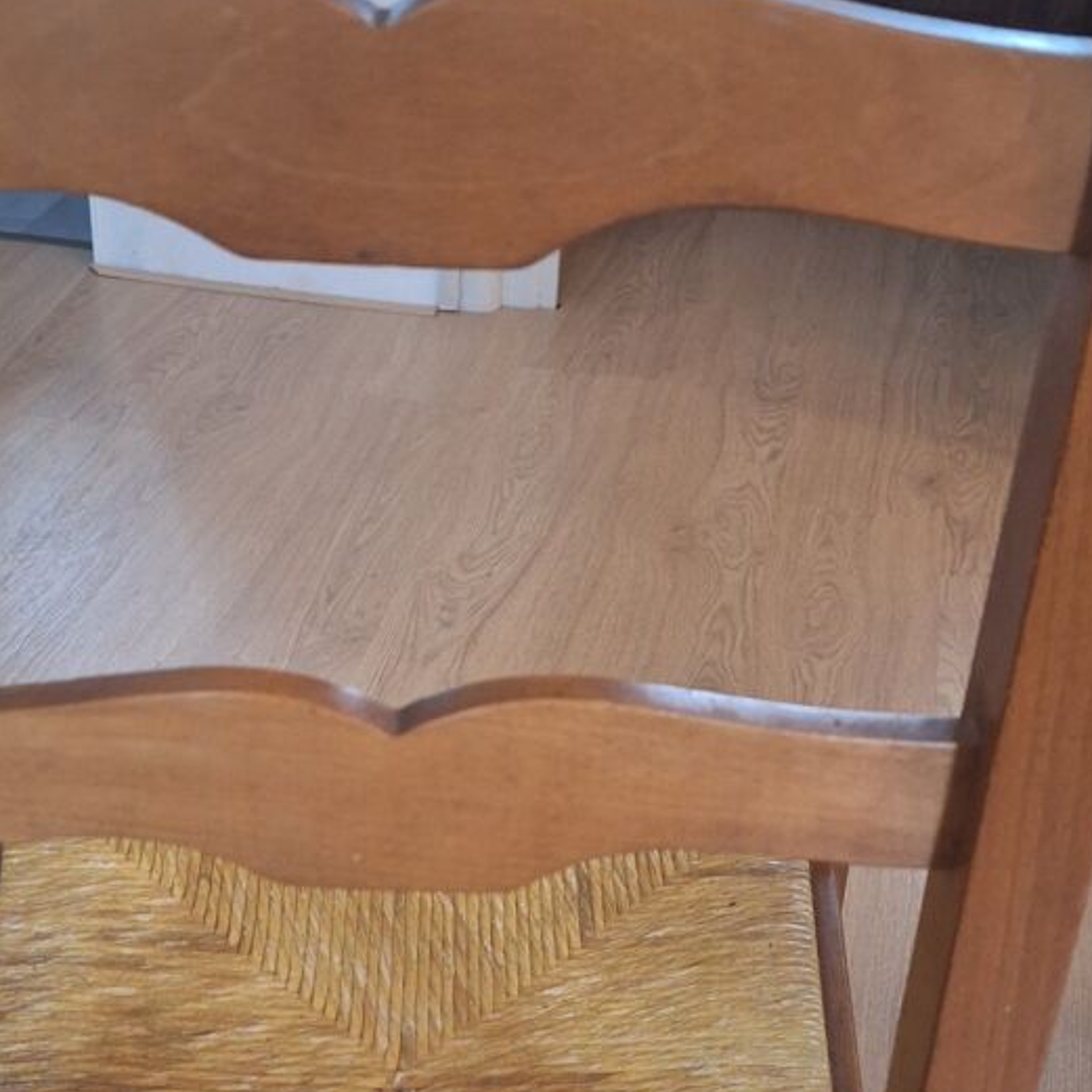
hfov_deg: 32.7
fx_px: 1856
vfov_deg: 32.4
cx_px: 476
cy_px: 774
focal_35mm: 52
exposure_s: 1/20
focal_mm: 5.54
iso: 500
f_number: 1.8
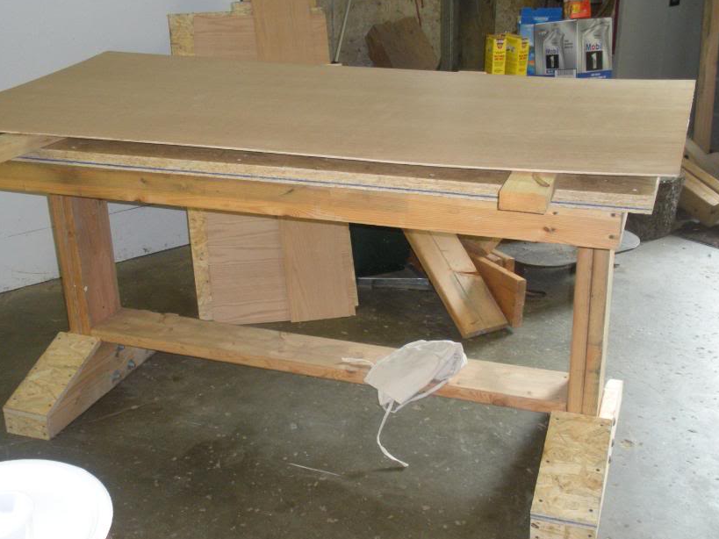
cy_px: 271
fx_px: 935
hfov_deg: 42.0
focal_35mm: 45
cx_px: 320
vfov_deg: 32.2
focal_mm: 6.3
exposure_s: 1/30
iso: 274
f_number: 3.5
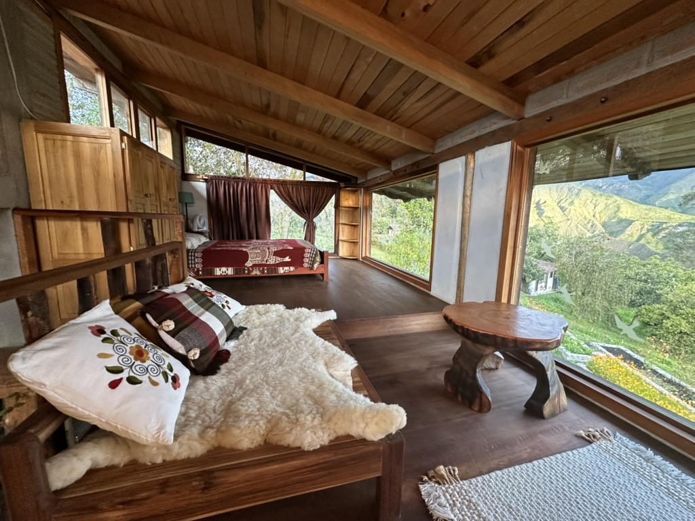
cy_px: 260
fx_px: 281
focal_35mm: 14
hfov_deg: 102.1
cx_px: 348
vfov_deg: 85.7
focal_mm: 2.22
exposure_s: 1/60
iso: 320
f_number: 2.2
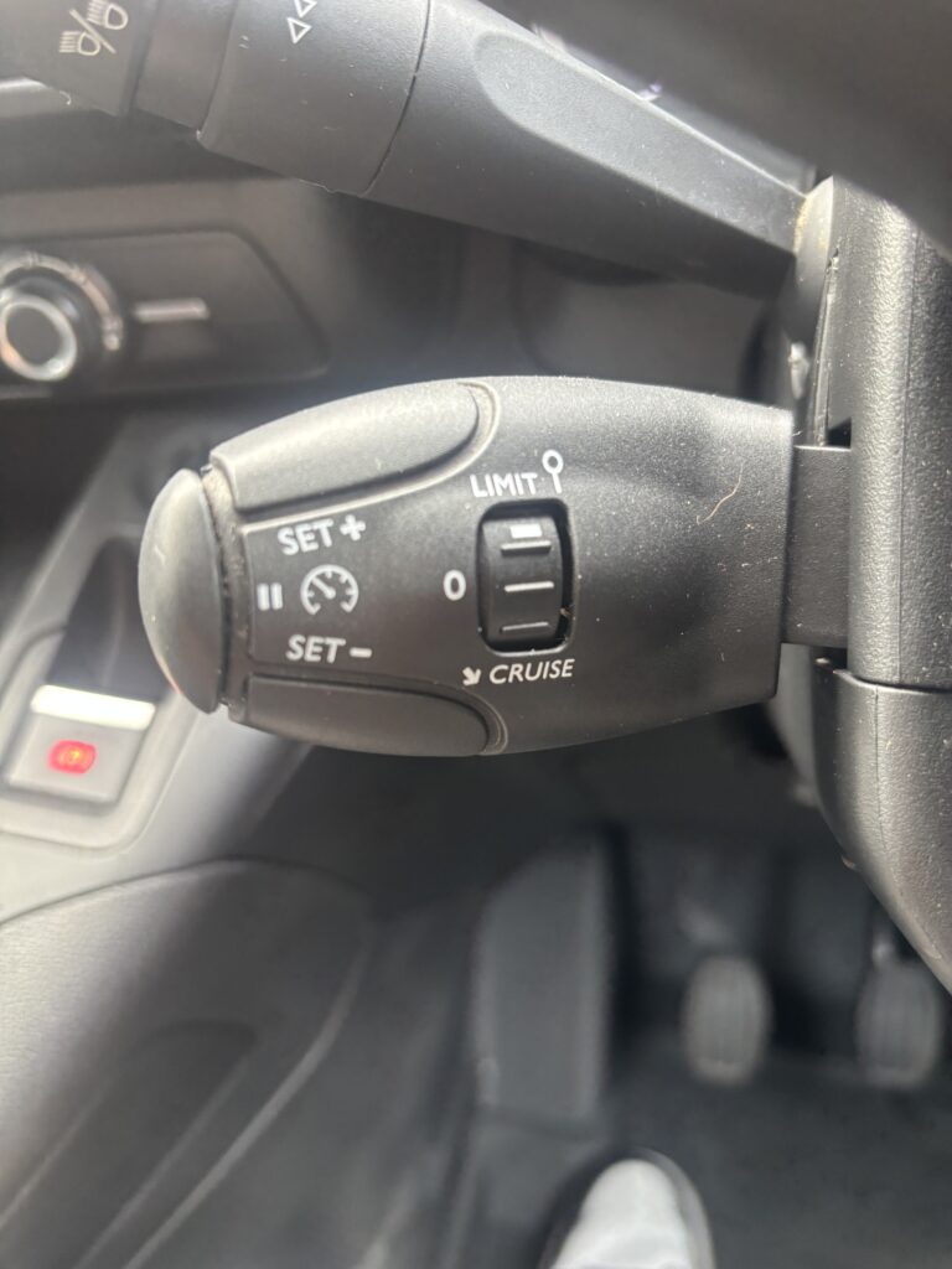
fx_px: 953
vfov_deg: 67.3
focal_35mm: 26
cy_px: 634
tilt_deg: -36.9
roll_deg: +6.8
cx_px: 476
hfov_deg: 53.1
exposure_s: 1/60
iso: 250
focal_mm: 5.96
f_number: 1.6
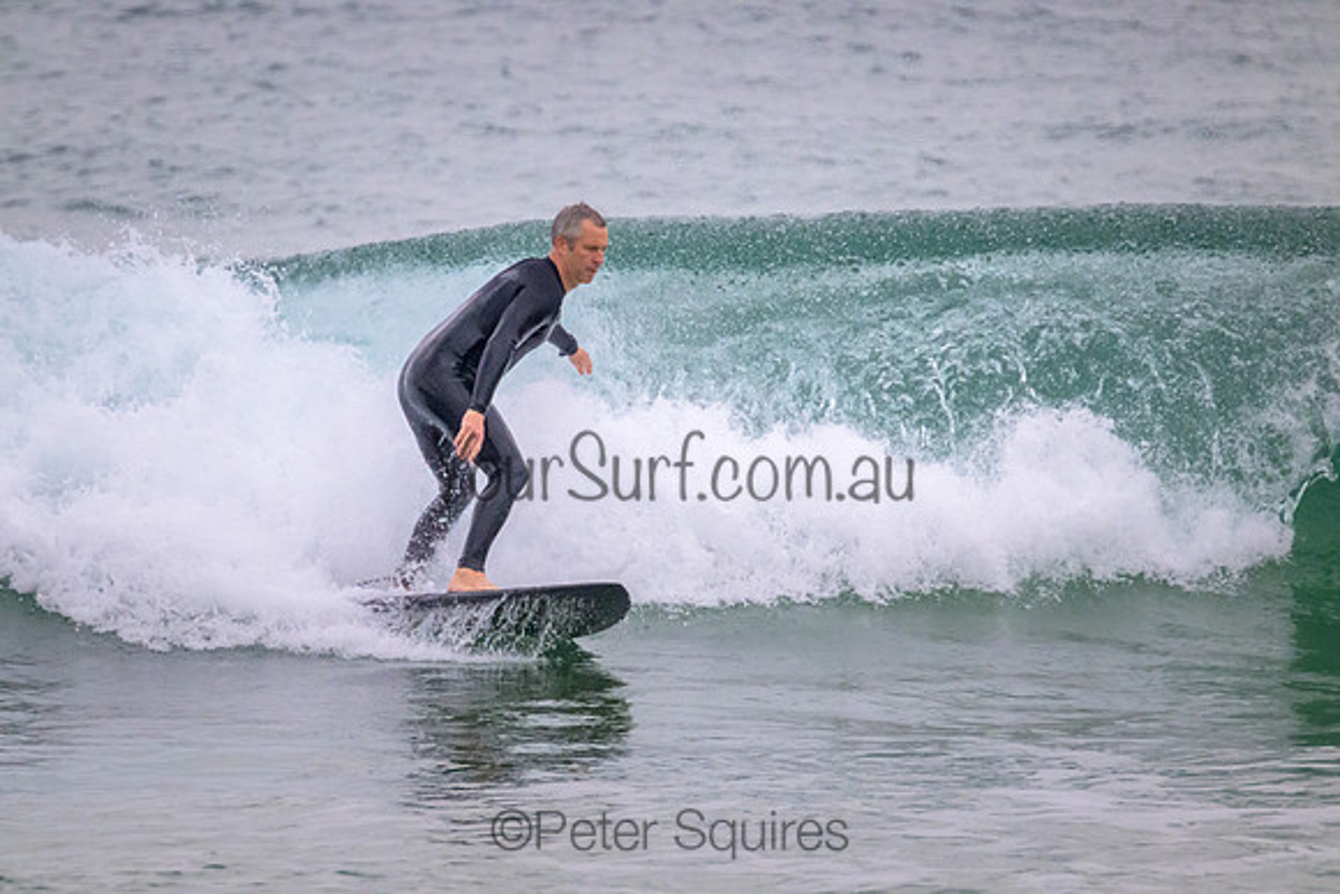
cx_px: 670
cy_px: 447
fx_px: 29783
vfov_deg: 1.7
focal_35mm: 800
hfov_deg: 2.6
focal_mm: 800
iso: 9000
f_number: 11
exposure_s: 1/1250
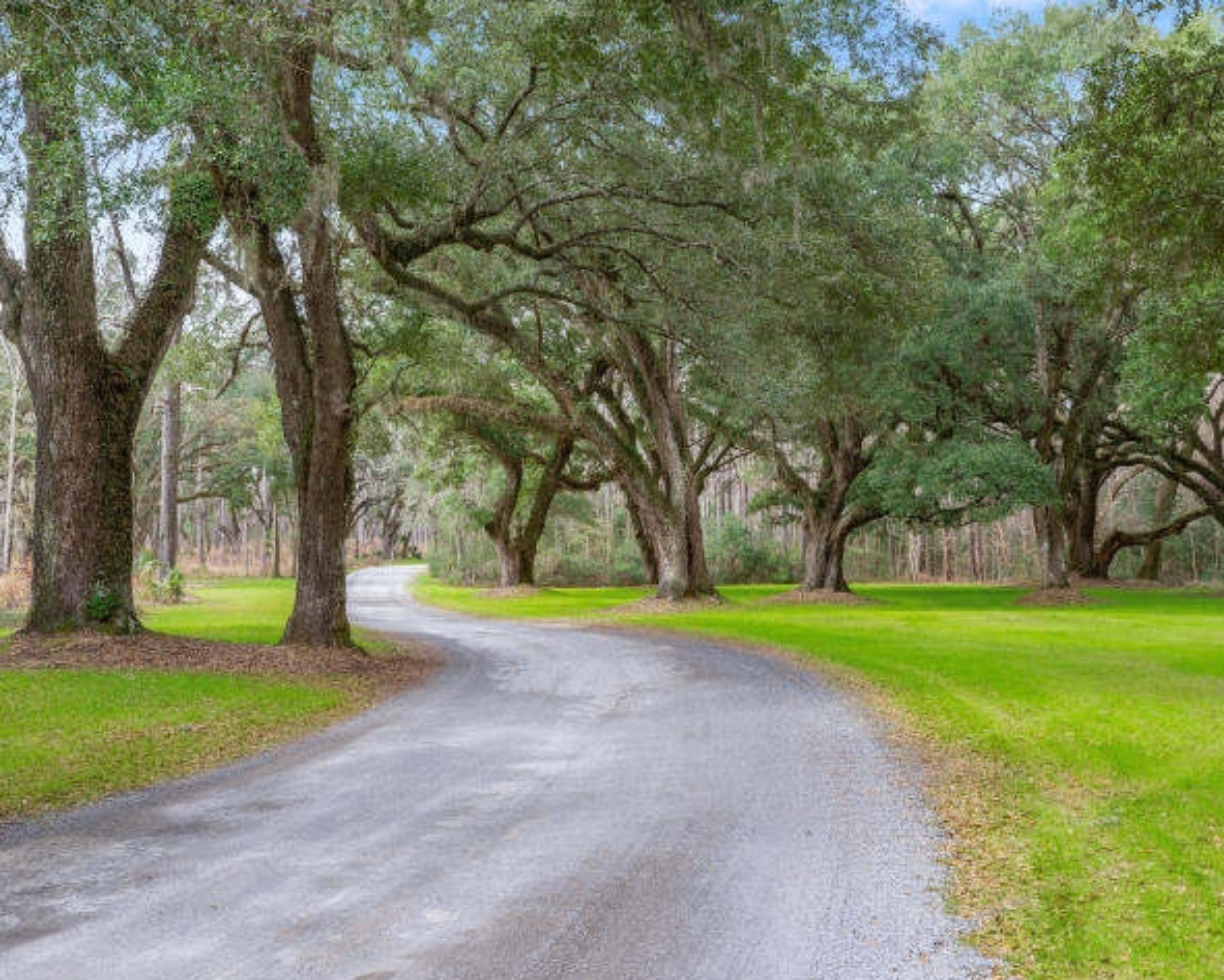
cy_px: 493
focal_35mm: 48
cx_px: 658
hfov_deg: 38.8
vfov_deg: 31.5
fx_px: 1739
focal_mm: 42
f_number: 8
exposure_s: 1/500
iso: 800
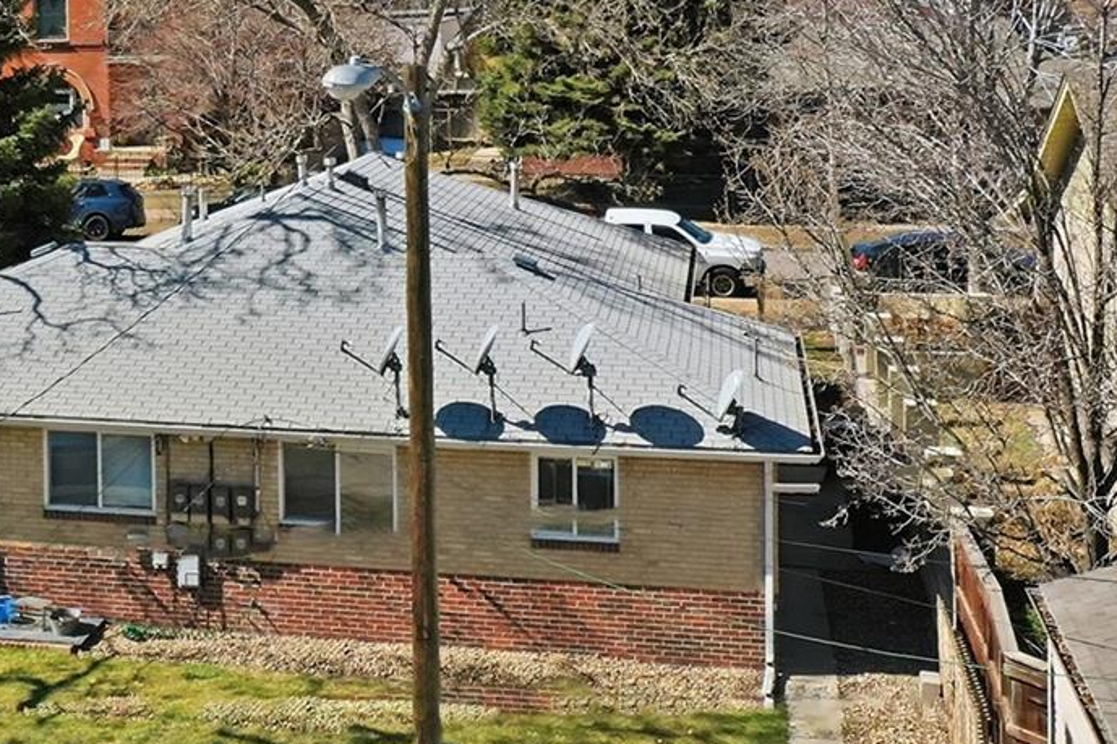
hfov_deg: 29.7
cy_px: 619
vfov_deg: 20.6
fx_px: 2016
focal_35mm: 65
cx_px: 109
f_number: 6.3
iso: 100
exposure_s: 1/800
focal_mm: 10.3
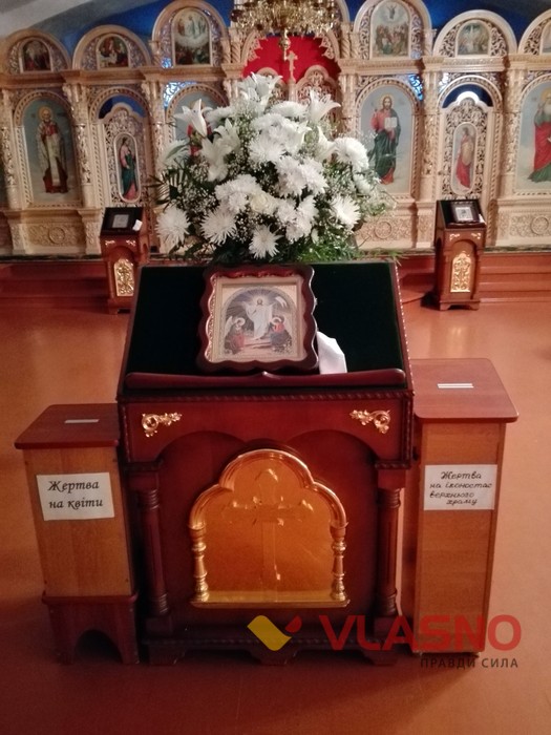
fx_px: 573
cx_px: 276
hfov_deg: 51.4
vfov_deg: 65.3
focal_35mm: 27
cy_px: 368
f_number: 2
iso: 2400
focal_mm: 3.68
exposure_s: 1/14
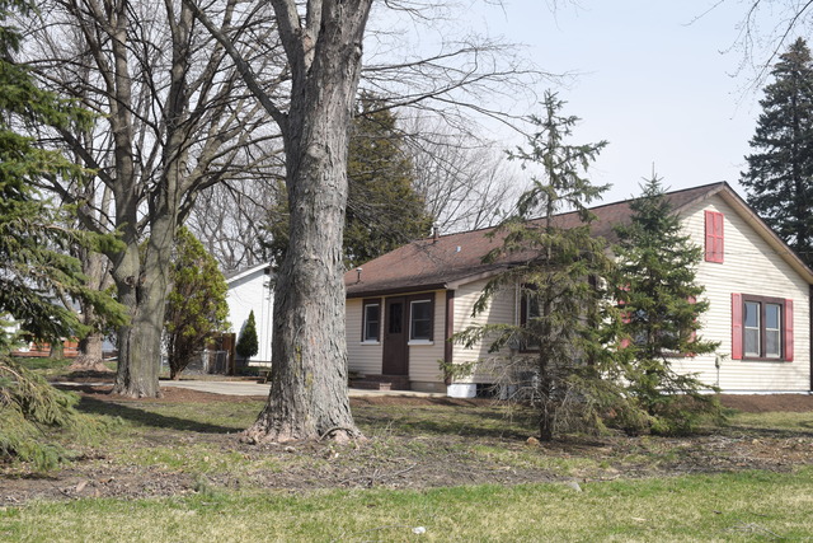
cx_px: 406
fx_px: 881
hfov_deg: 49.5
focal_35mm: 39
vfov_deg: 34.2
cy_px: 272
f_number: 10
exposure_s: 1/400
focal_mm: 26
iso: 200
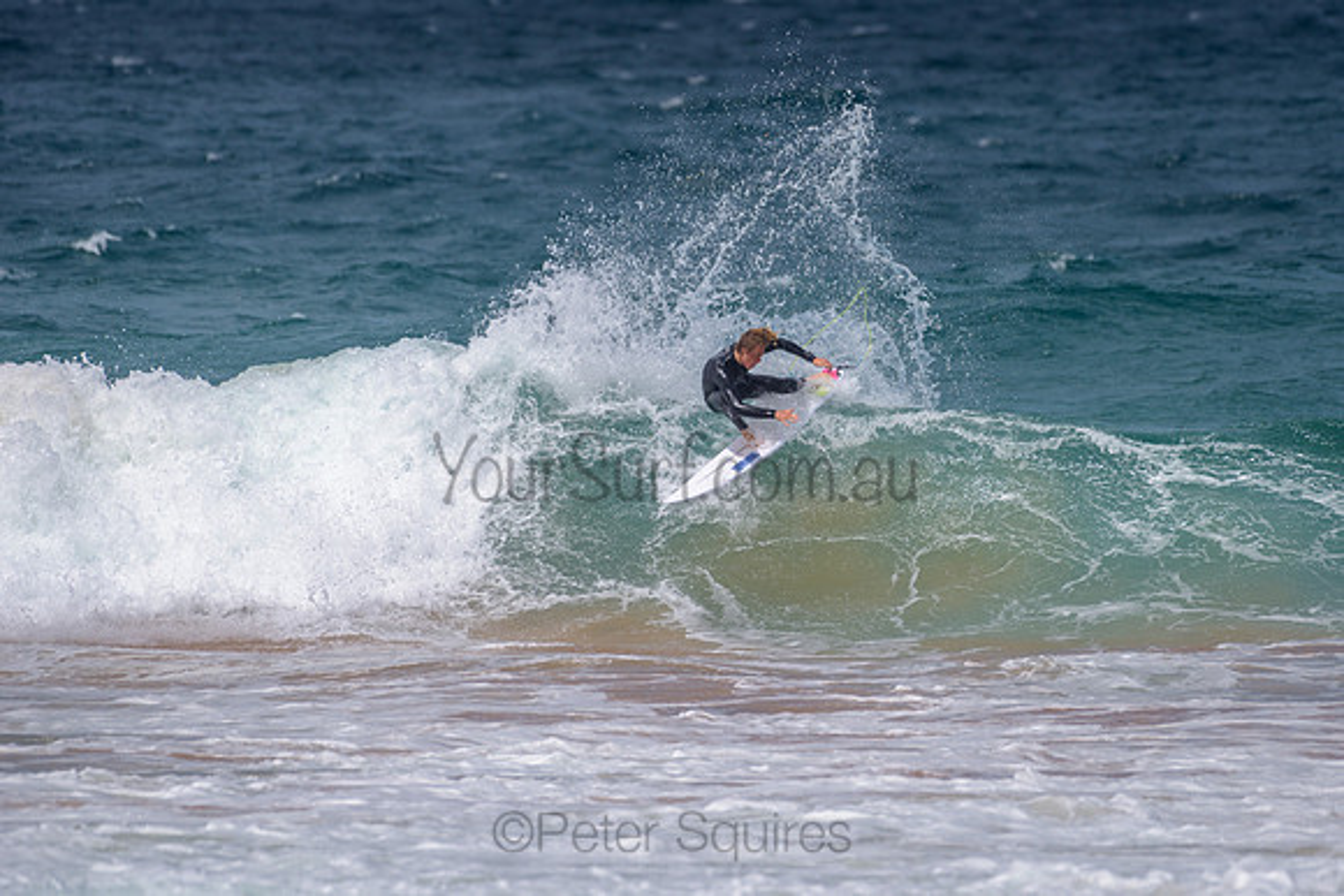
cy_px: 346
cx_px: 824
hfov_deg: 3.4
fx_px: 22903
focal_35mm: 613
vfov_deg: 2.2
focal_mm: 500
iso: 72
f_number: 5.6
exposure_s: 1/2000
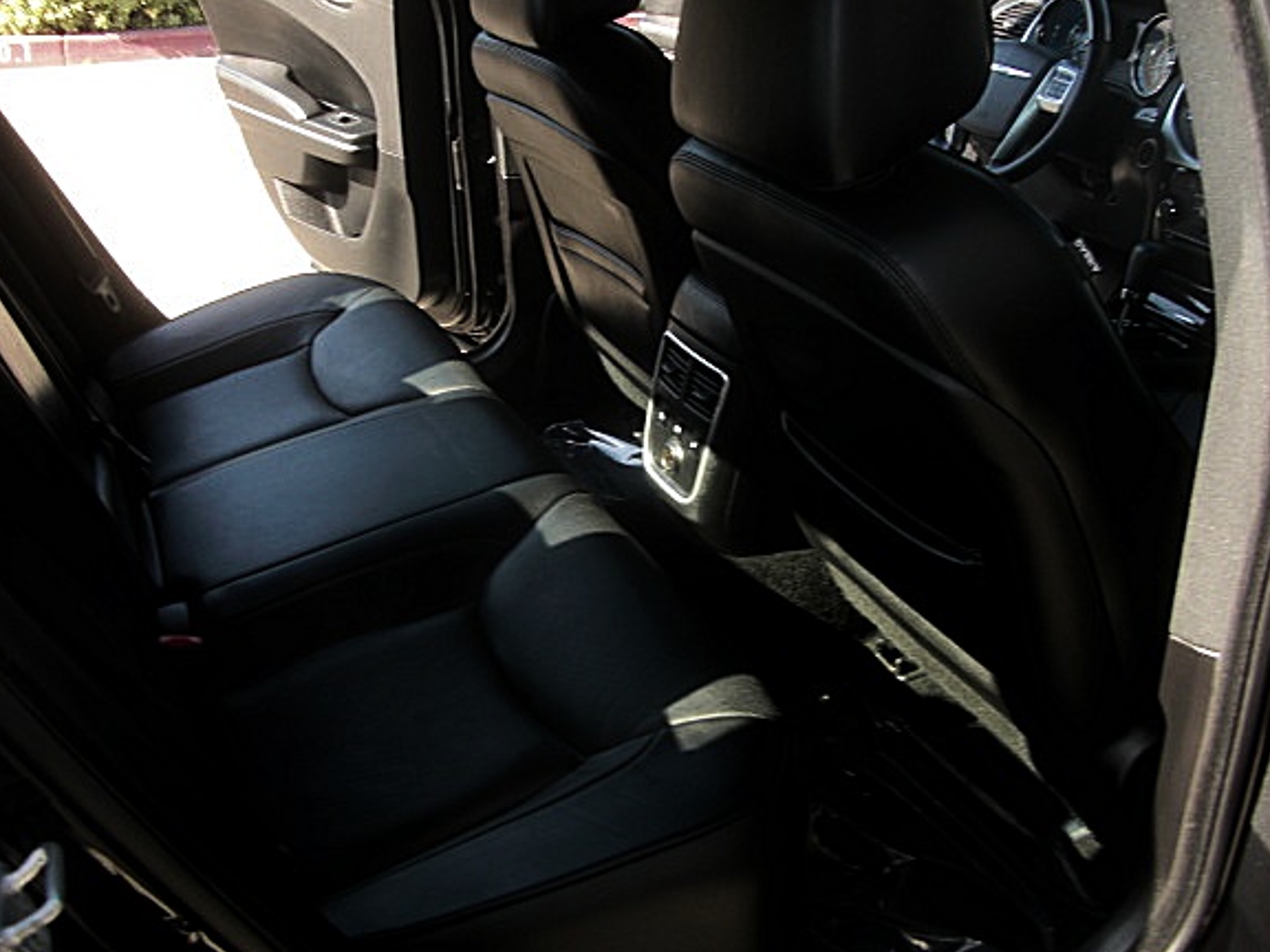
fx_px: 1468
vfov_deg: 35.9
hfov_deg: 46.8
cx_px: 611
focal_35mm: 40
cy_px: 436
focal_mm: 6.3
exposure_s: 1/80
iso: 50
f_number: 2.8
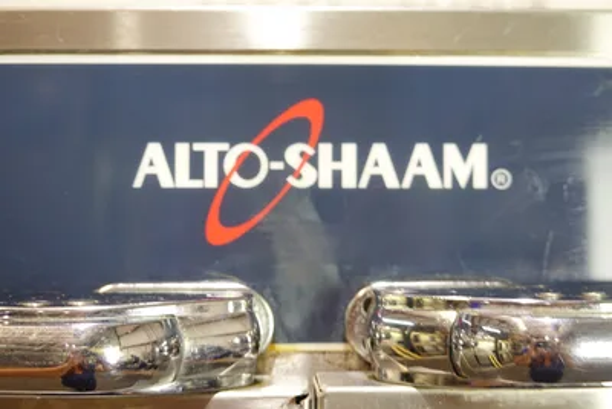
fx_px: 850
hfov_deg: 39.6
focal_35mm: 50
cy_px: 204
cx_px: 306
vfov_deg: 27.0
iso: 200
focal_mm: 19.03
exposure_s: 1/8
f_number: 4
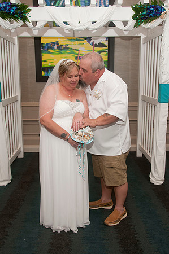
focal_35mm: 33
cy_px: 127
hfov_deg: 39.9
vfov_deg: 57.3
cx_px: 84
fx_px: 233
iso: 400
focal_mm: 22
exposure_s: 1/60
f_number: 5.6
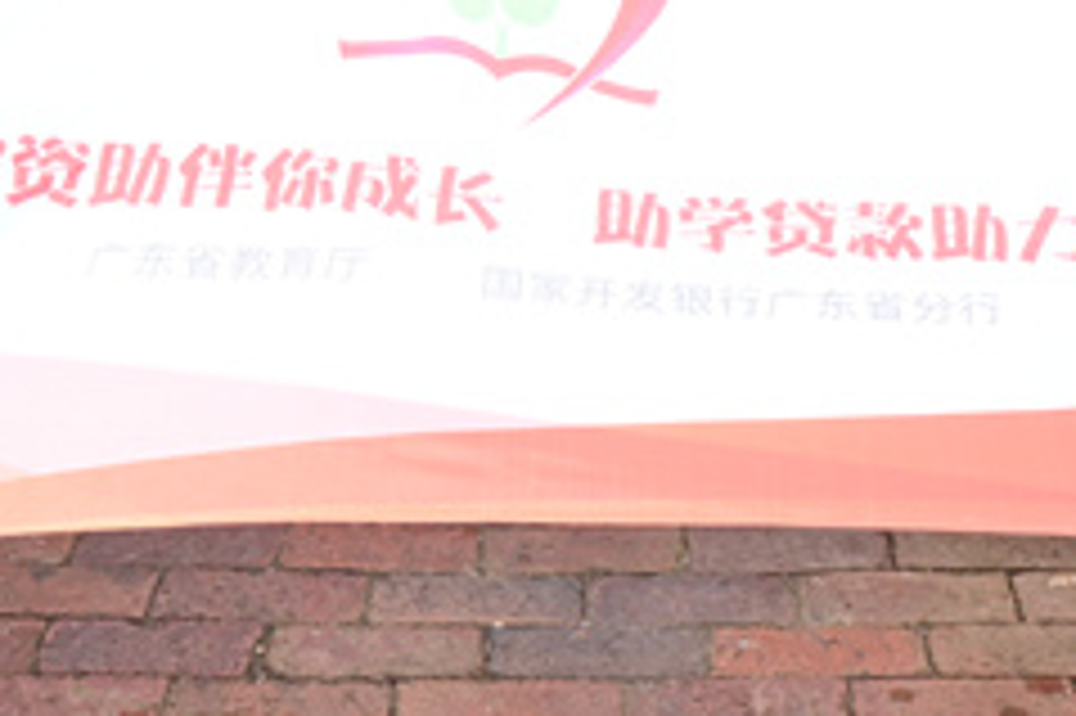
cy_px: -426
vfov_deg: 14.3
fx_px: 2623
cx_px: 567
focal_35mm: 88
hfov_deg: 23.2
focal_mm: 17.5
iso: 100
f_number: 8
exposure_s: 1/160
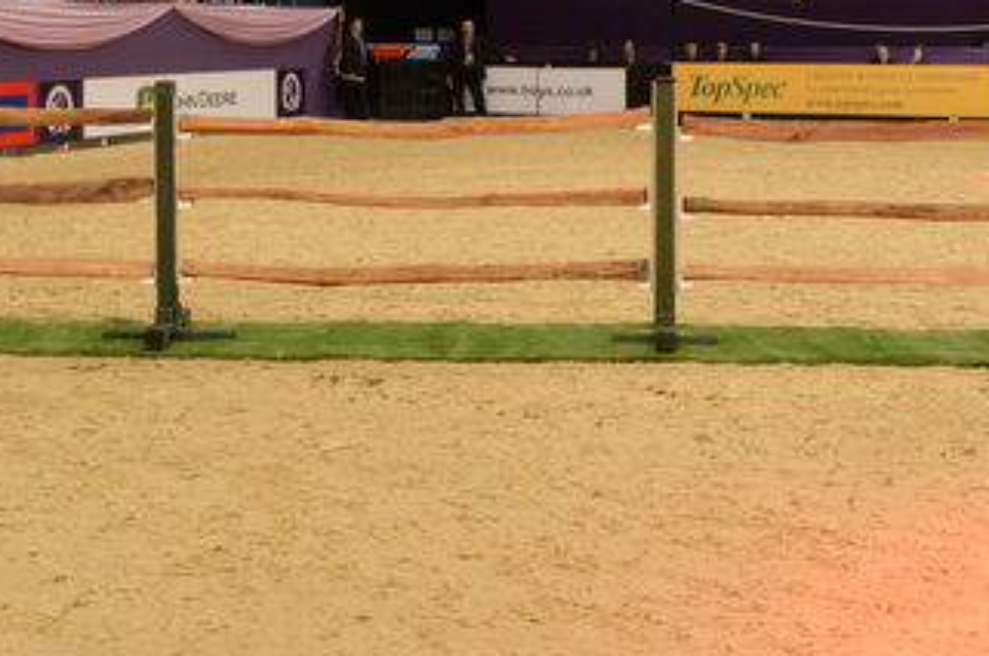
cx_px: 461
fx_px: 1646
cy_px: 89
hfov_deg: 33.4
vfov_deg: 22.1
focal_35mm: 60
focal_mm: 32
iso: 5000
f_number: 5
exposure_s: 1/80
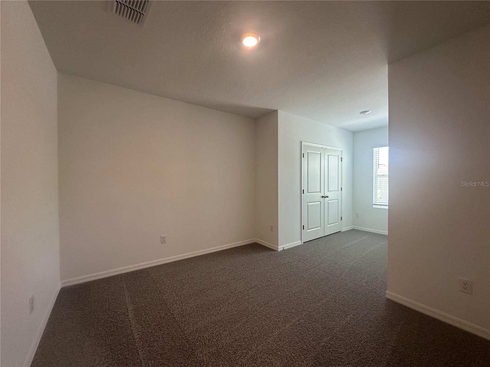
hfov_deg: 102.1
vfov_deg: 85.7
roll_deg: -0.5
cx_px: 245
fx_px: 198
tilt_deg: -0.1
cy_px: 184
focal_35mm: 14
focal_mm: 2.22
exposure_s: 1/120
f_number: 2.2
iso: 200
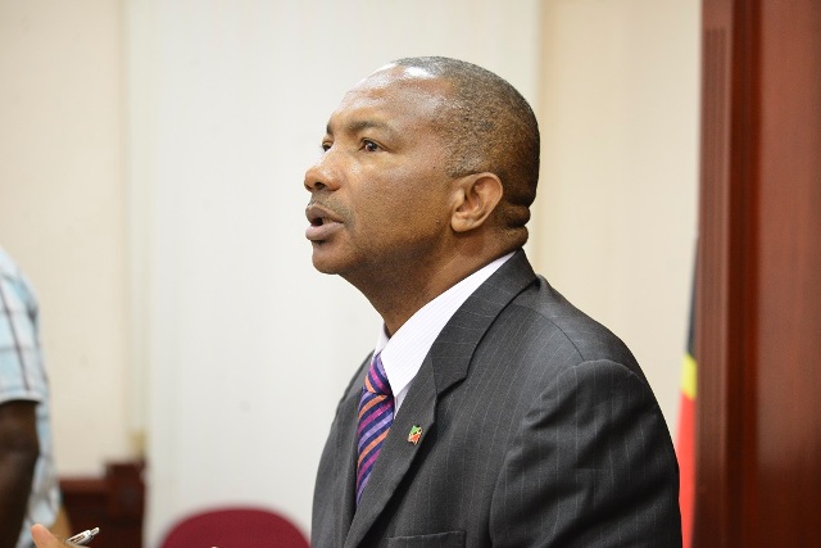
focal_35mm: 120
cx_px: 410
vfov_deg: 11.4
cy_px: 274
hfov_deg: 17.1
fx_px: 2737
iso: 3200
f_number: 6.3
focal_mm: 120
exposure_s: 1/60
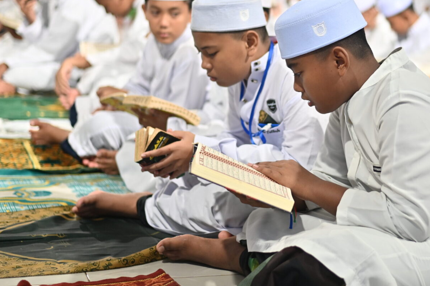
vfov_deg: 17.0
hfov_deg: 25.2
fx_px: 955
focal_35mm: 80
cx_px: 296
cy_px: 98
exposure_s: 1/160
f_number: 1.8
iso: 320
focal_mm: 50
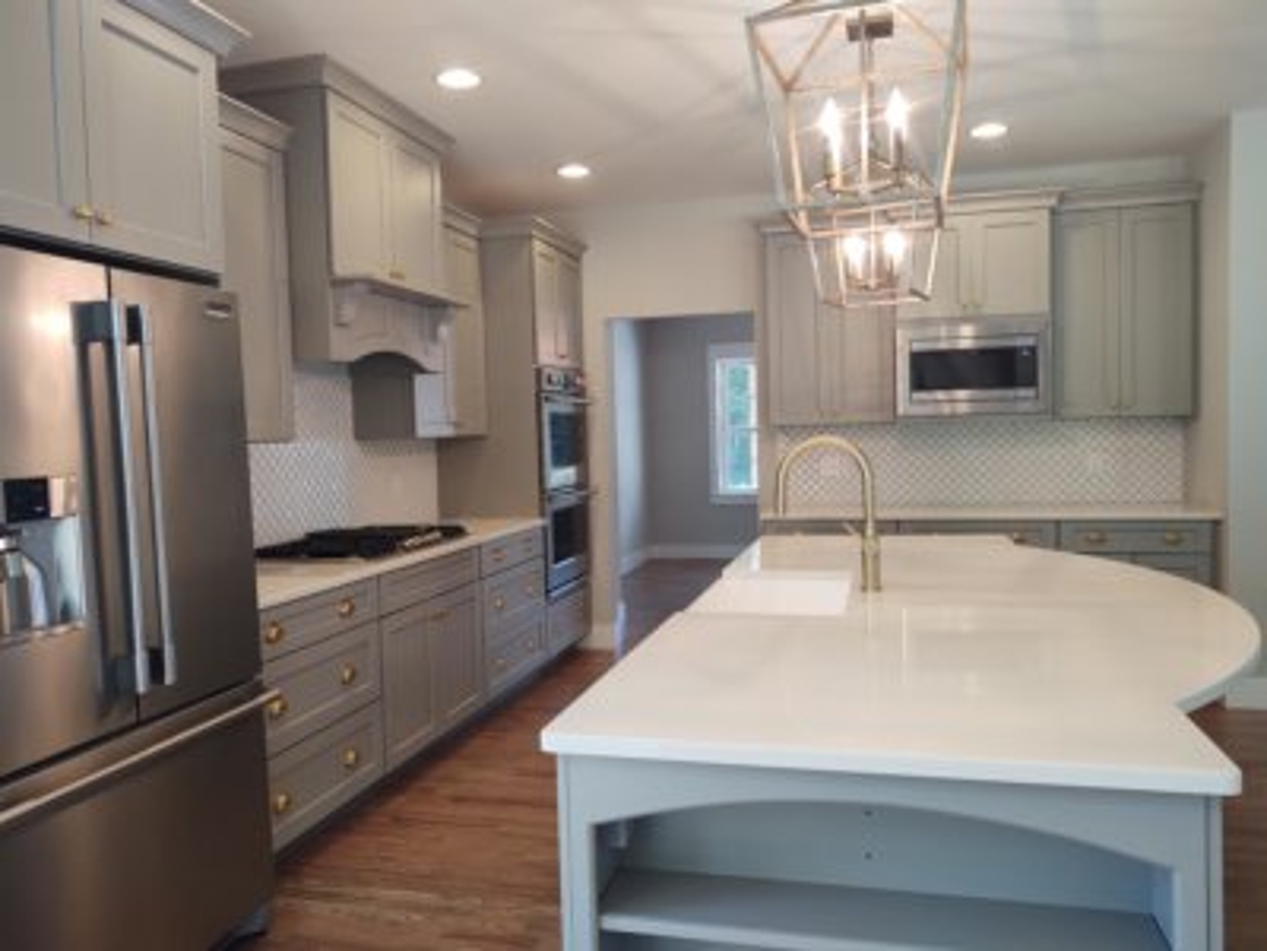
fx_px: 988
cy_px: 476
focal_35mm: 27
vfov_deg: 51.4
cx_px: 634
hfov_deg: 65.3
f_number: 1.7
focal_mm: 4.75
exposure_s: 1/100
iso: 134
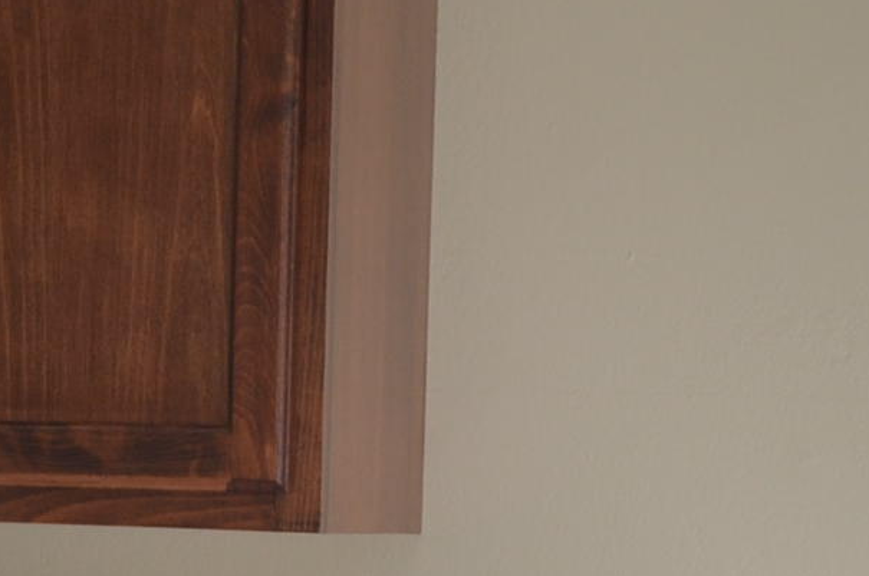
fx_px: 2650
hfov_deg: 18.6
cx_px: 316
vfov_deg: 12.0
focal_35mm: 110
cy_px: 789
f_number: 5.6
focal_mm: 18
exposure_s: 1/125
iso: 400
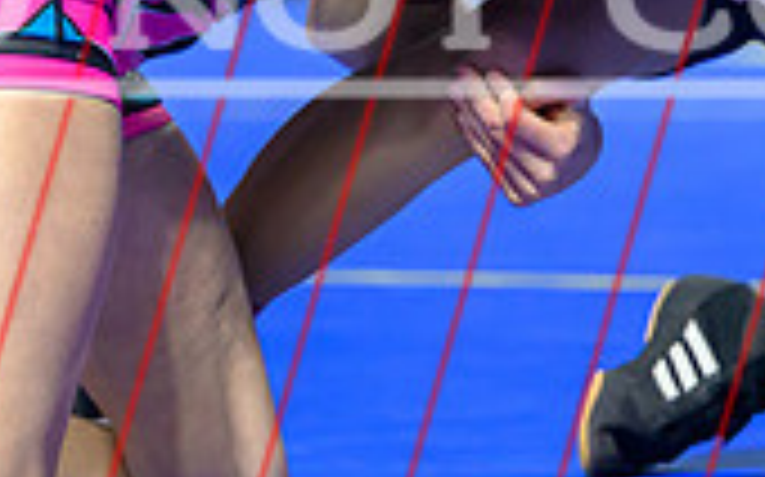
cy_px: 31
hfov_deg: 4.8
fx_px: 9105
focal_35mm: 437
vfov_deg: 3.0
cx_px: 638
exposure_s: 1/800
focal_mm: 105
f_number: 2.8
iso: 3200
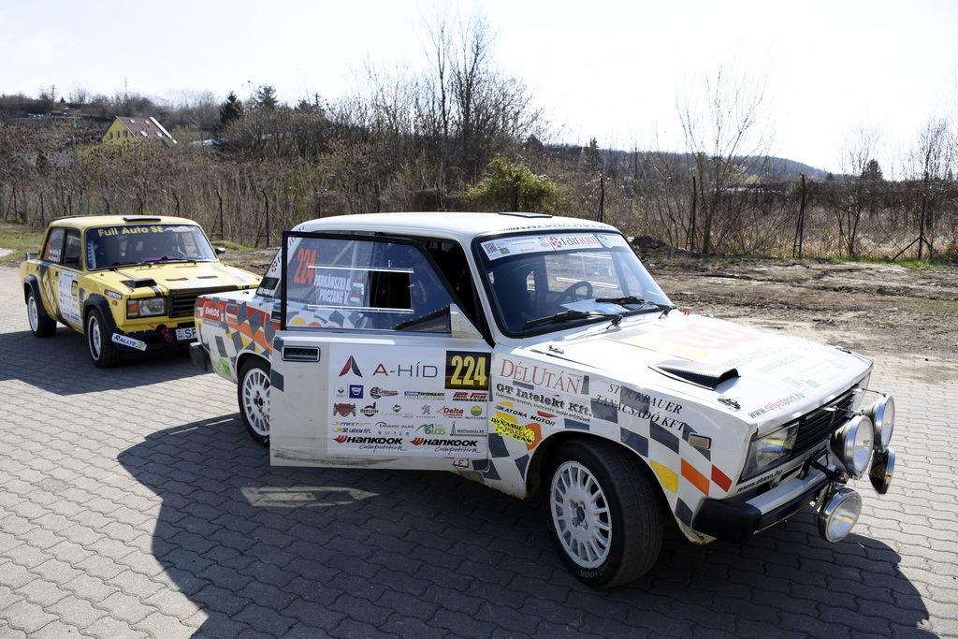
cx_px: 479
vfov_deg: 47.9
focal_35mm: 27
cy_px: 320
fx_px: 719
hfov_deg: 67.4
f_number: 6.3
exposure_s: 1/400
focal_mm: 18
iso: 100
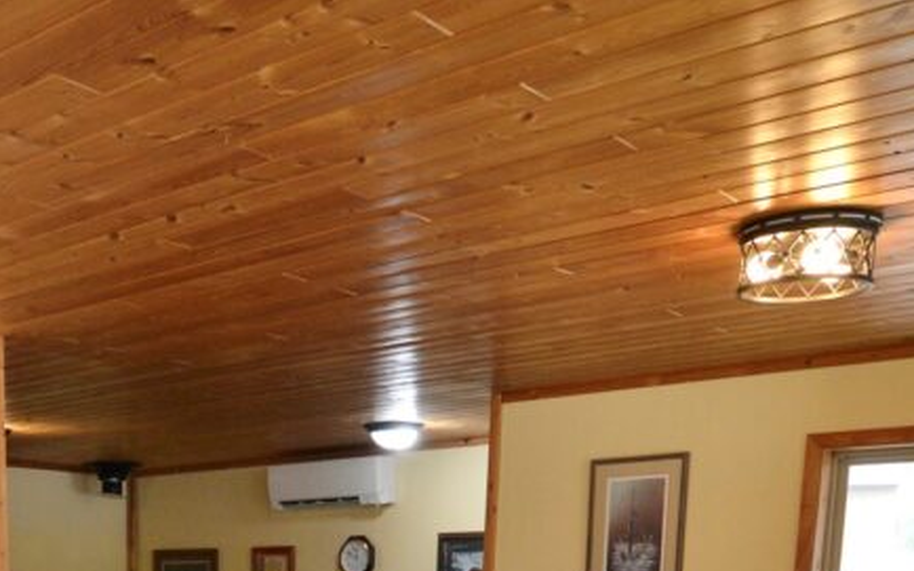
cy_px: 800
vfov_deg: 23.5
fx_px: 1156
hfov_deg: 41.3
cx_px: 181
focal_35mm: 46
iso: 800
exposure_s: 1/50
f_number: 3.5
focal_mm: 11
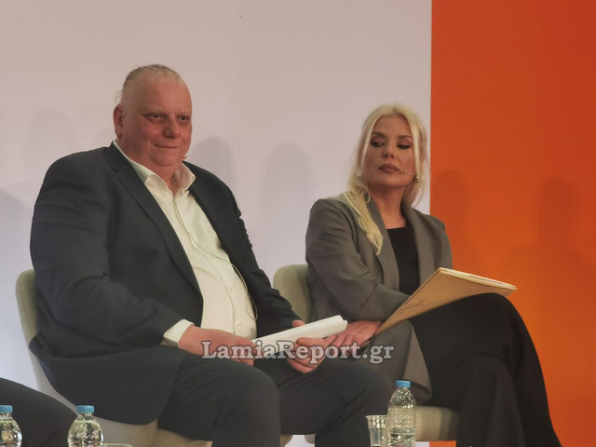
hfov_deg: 13.2
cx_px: 298
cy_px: 224
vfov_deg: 9.9
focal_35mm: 150
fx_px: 2583
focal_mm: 14.46
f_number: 3.4
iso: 125
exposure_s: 1/50
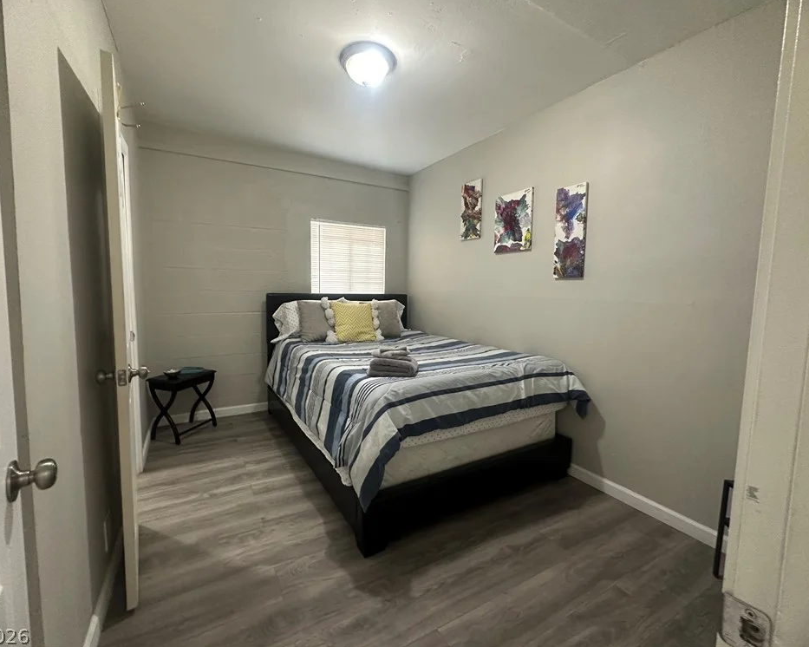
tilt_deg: -5.5
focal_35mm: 15
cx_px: 378
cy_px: 317
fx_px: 359
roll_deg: -0.8
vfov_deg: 84.0
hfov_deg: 96.7
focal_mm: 2.22
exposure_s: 1/60
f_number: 2.2
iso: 800
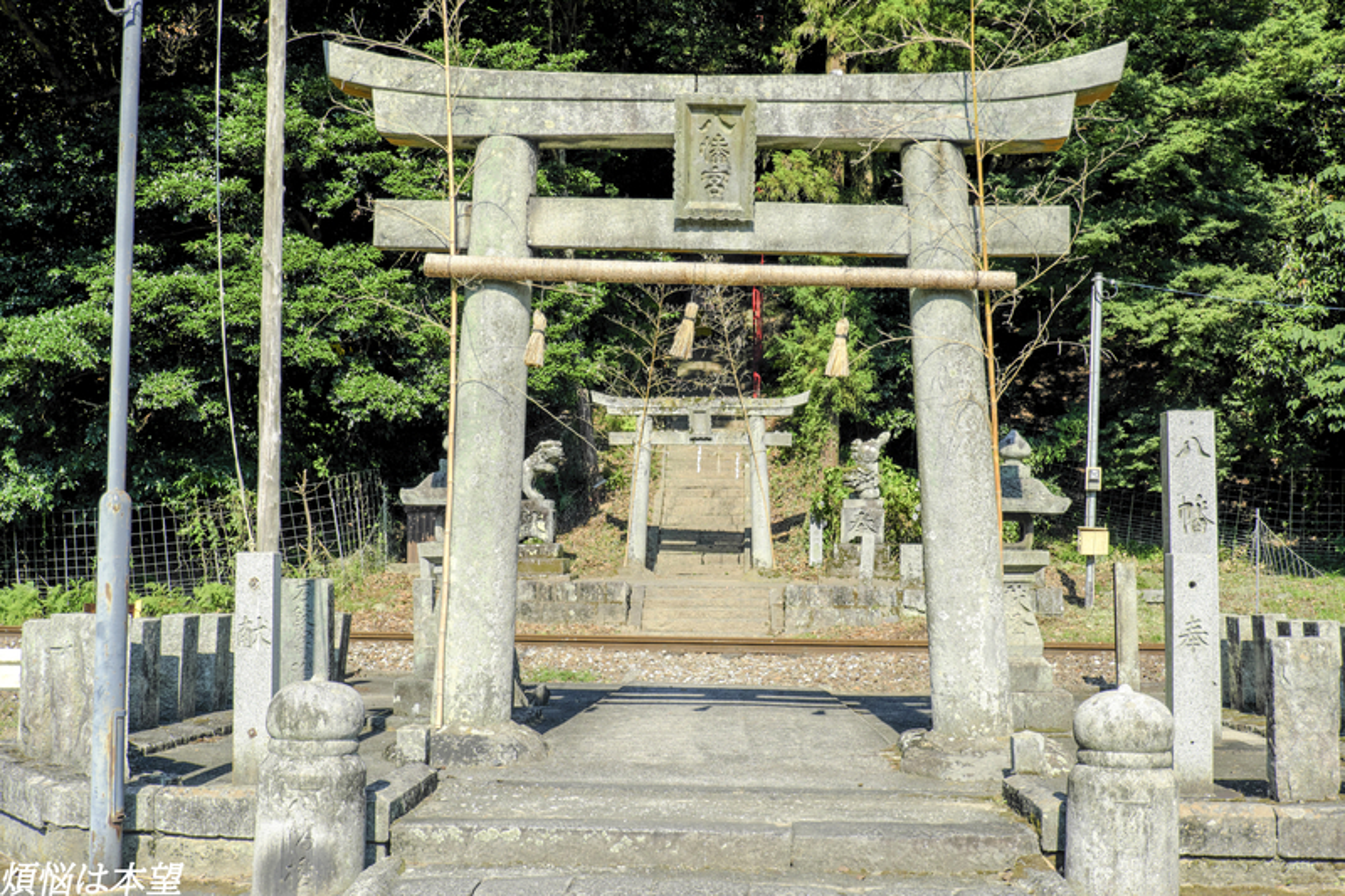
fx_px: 1569
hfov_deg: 46.4
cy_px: 448
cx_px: 672
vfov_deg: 31.9
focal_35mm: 42
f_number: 4.5
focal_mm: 28
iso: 320
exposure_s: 1/1250
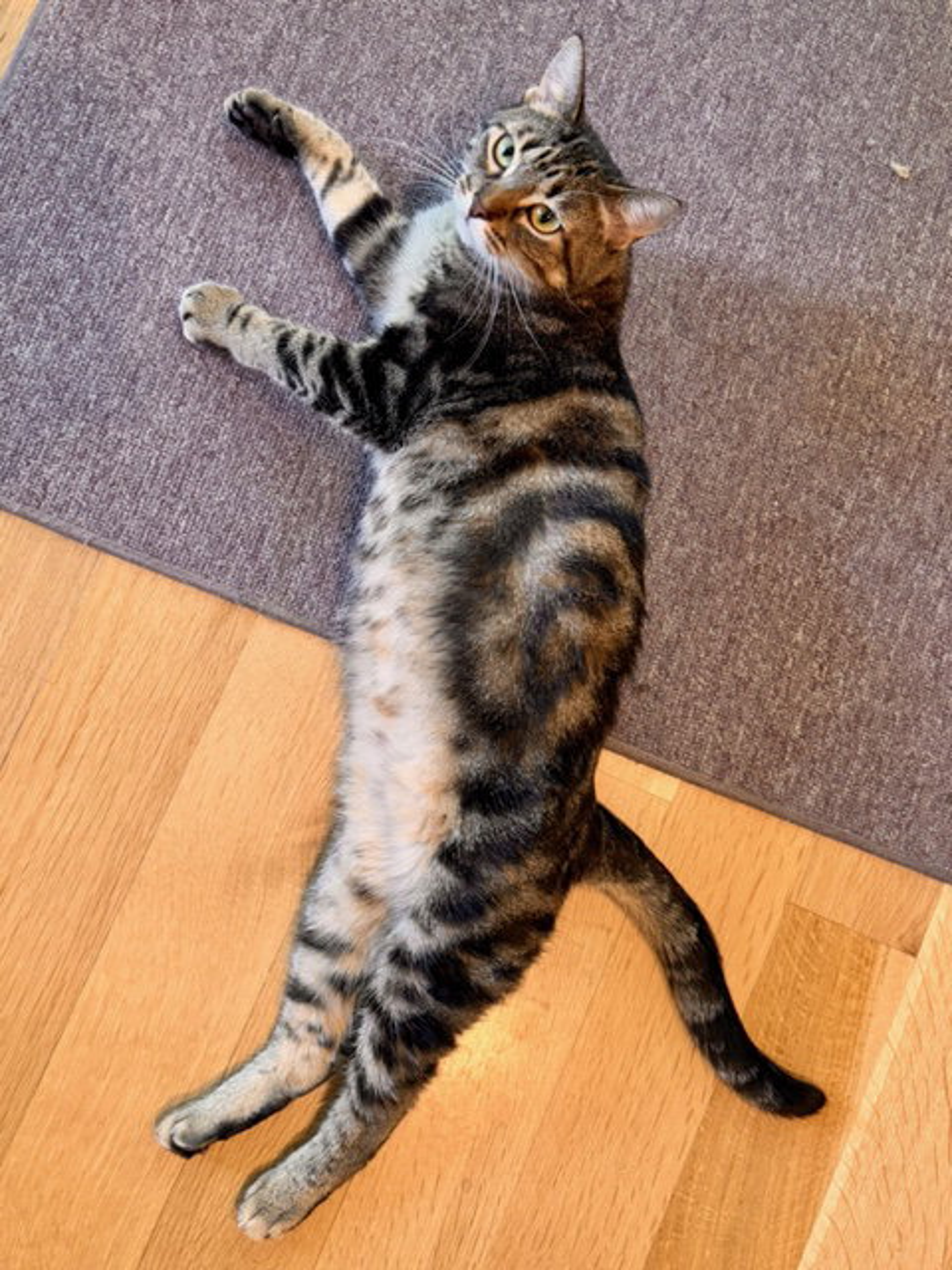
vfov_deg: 71.6
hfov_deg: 56.8
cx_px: 476
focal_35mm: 24
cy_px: 635
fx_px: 880
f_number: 1.78
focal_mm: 6.76
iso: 400
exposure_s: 1/60
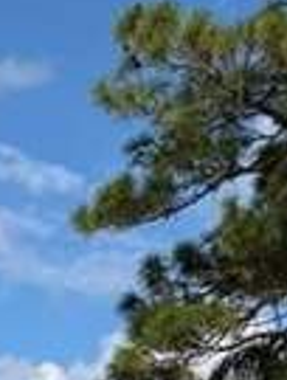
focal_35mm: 189
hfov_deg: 6.9
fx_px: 2080
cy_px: 670
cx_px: -656
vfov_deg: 9.9
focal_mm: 6.76
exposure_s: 1/6173
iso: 80
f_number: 1.78
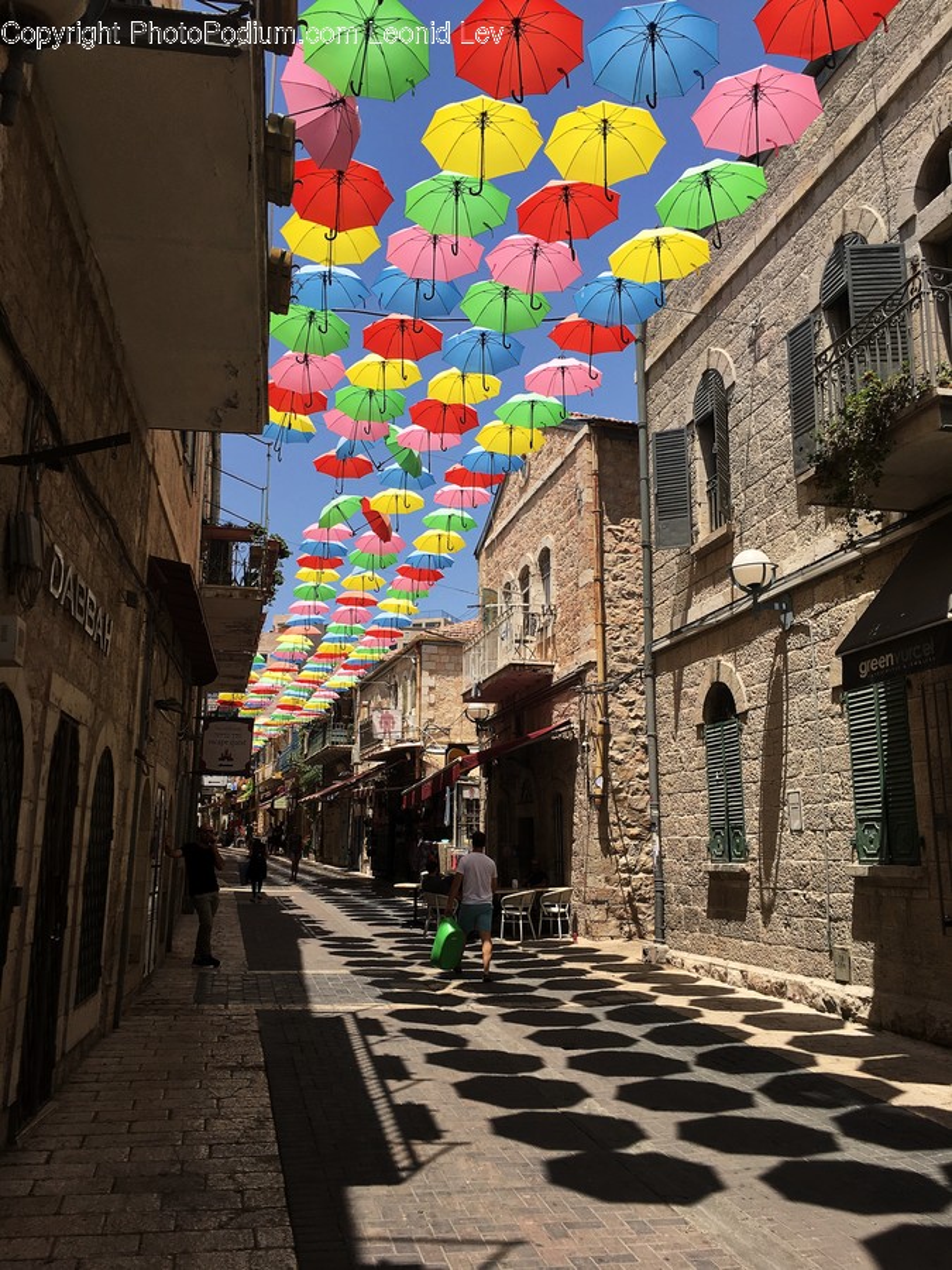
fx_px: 1063
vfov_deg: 61.7
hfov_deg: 48.2
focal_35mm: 29
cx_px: 476
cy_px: 635
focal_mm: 4.15
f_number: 2.2
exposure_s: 1/1399
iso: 25
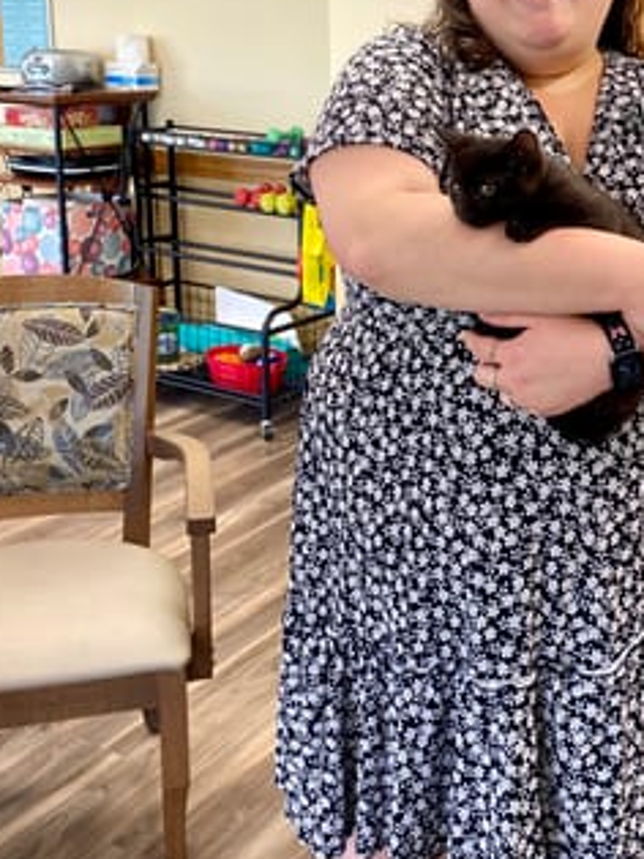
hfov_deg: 32.1
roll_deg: -0.6
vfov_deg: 42.1
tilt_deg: -10.6
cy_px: 250
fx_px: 1092
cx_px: 505
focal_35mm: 44
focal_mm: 4.25
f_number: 1.8
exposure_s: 1/60
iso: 80
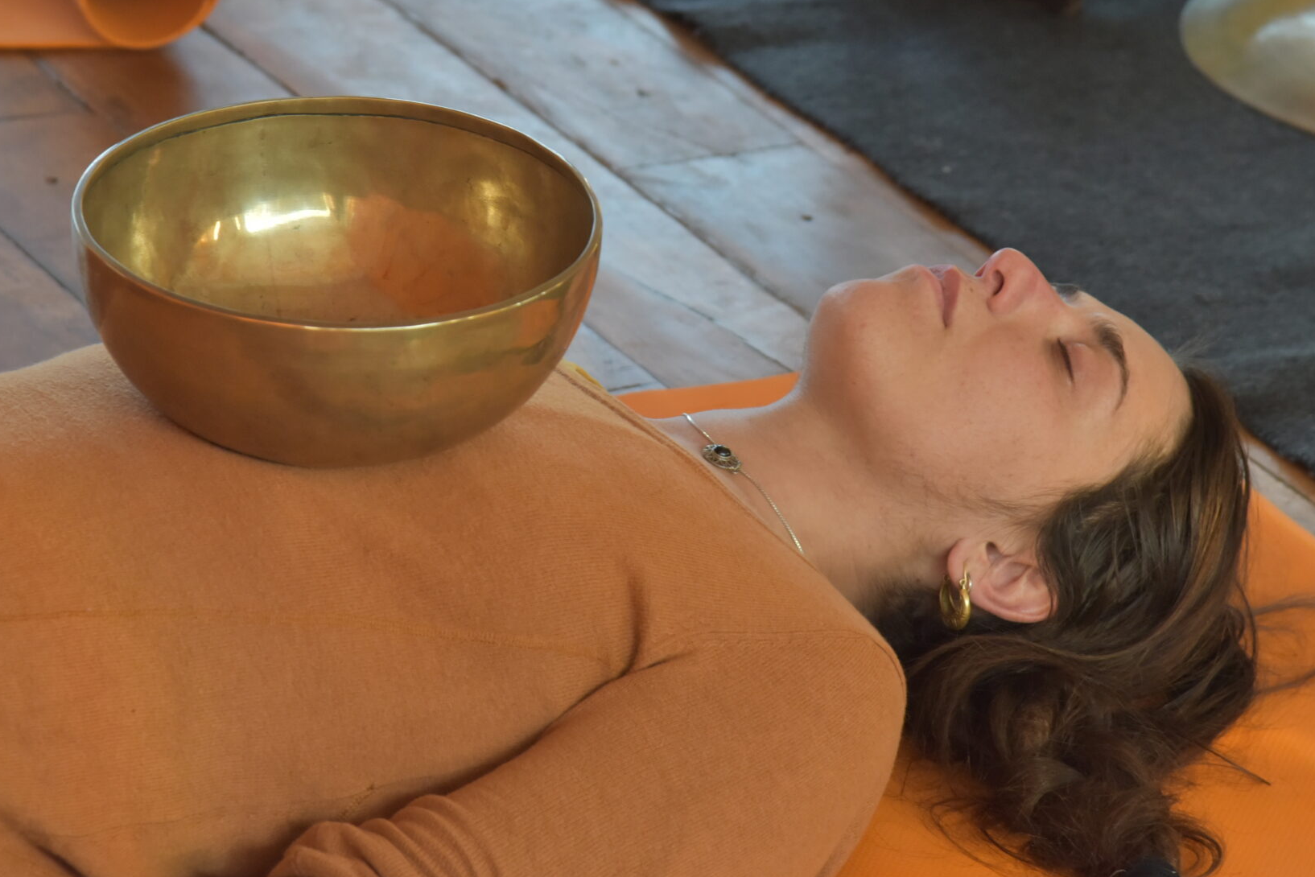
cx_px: 661
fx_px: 6868
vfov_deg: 7.3
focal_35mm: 188
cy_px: 233
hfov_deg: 10.9
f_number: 5.6
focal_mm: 120
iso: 1600
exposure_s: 1/250
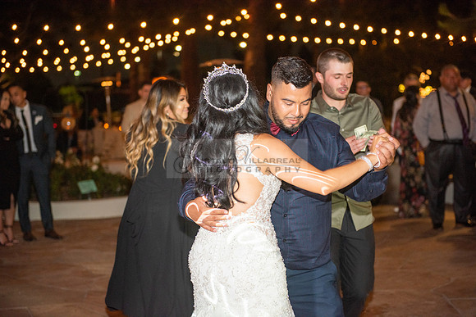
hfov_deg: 28.8
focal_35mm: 70
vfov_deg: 19.5
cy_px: 158
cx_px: 238
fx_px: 926
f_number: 2.8
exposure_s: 1/125
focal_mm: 70
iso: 1250
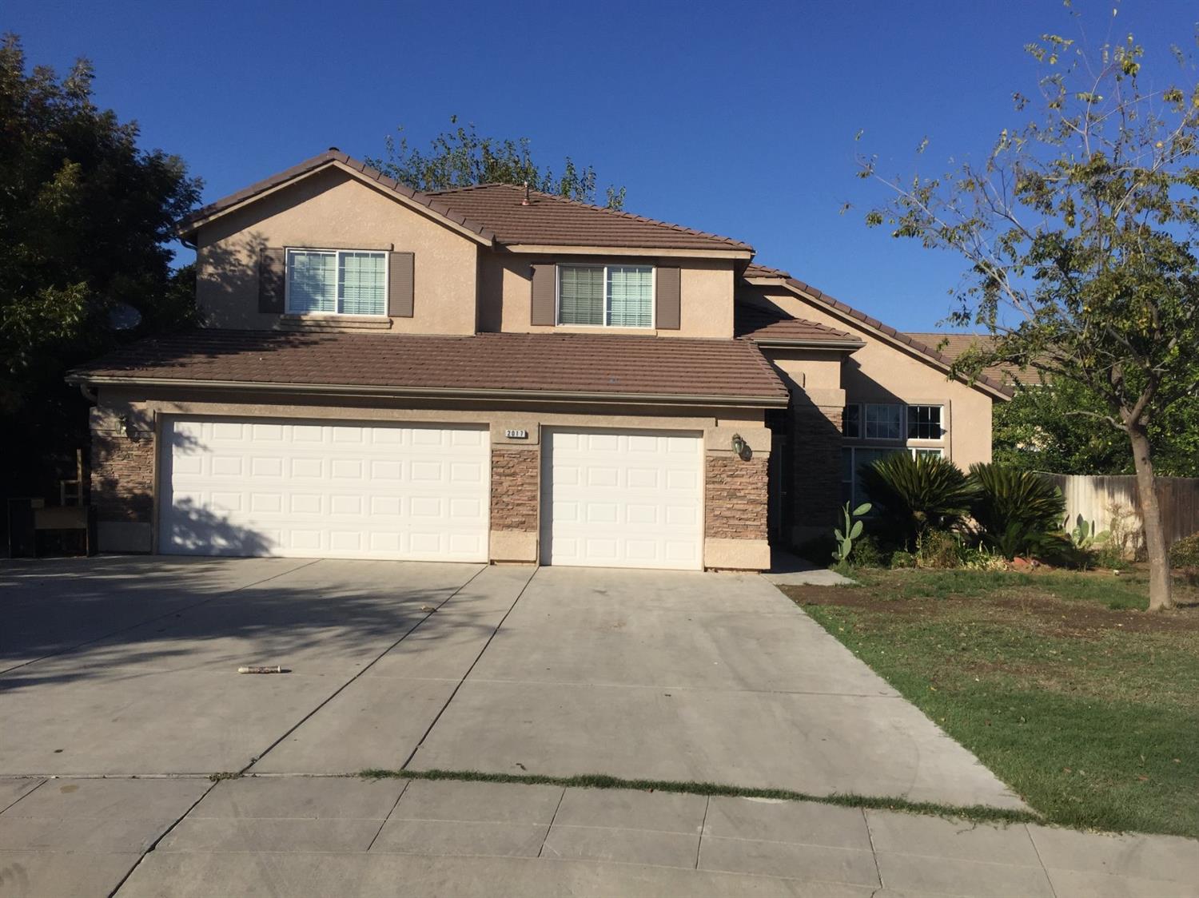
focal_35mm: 29
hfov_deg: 61.7
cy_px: 449
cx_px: 600
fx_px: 1004
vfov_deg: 48.2
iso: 32
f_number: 2.2
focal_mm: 4.15
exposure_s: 1/3968
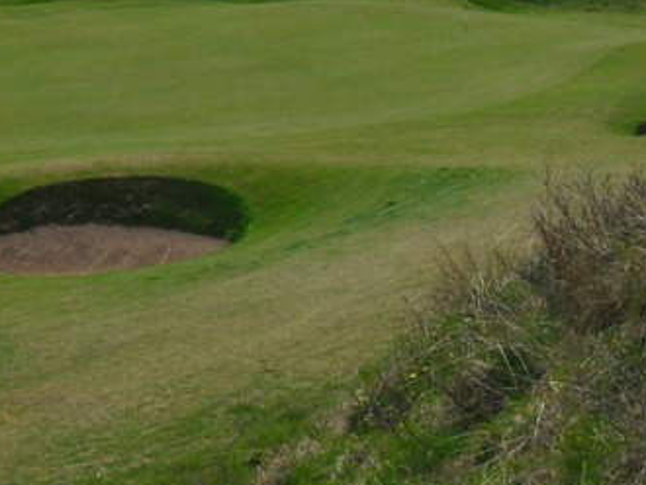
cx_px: 178
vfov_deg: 13.8
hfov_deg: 18.4
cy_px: 27
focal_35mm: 106
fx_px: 1980
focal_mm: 6.2
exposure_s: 1/180
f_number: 8.9
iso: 100
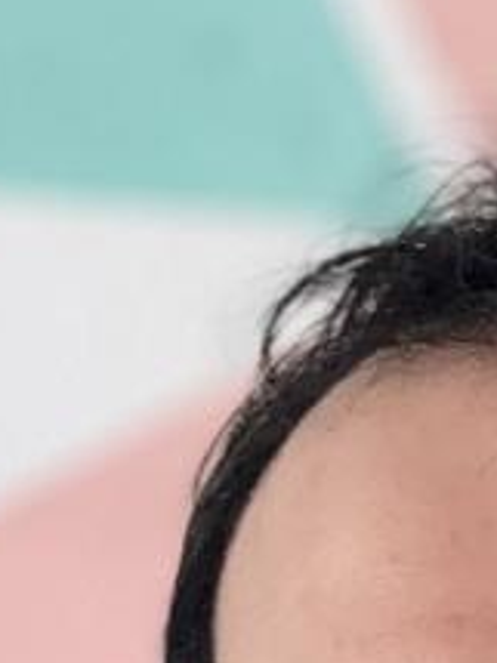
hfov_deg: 12.2
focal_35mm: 119
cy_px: 1278
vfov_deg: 14.2
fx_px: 2280
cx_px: 549
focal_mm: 2.69
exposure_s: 1/59
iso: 250
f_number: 1.9
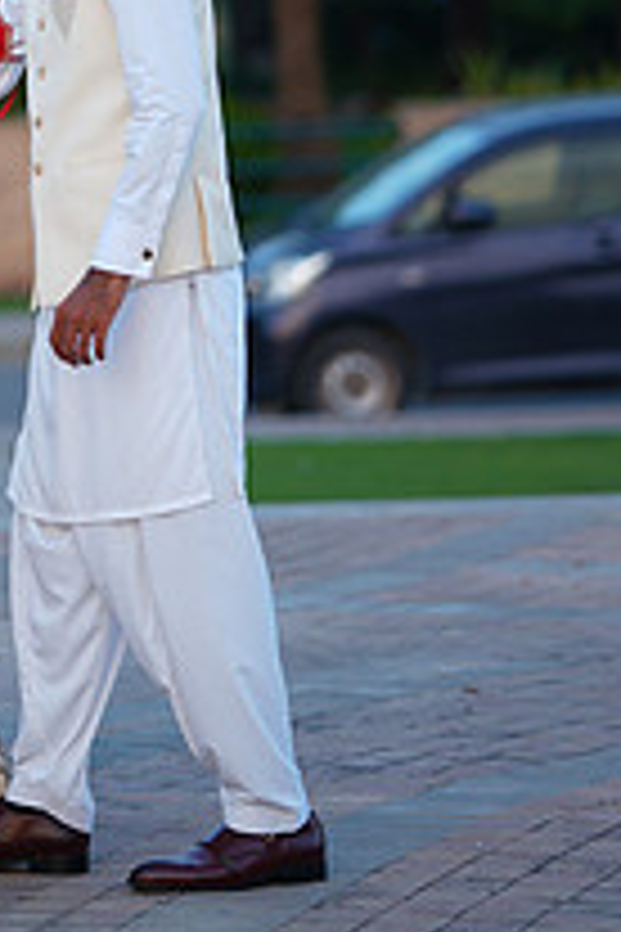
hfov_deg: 5.7
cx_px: -200
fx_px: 6158
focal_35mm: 238
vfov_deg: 8.6
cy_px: -122
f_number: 1.4
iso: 80
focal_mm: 85
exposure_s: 1/400
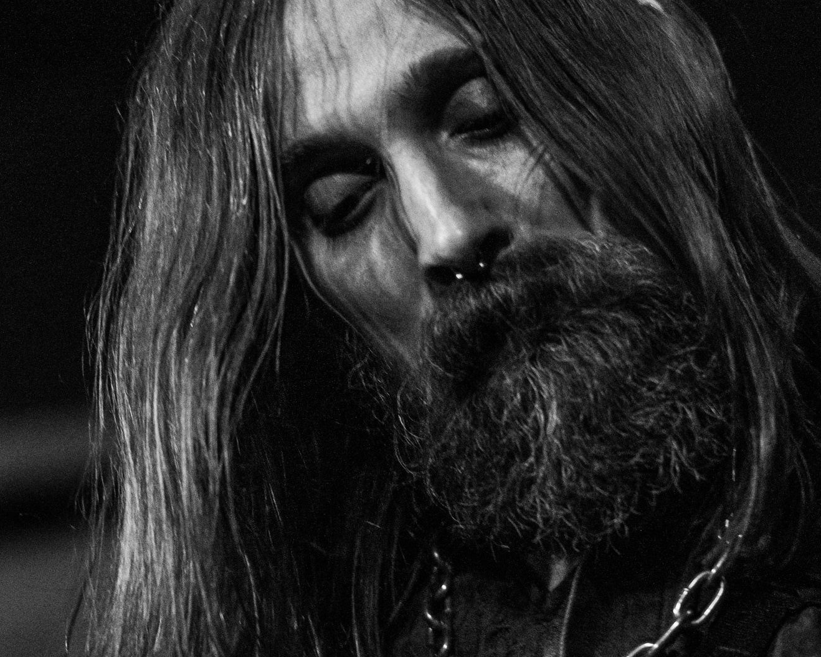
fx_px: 5493
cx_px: 407
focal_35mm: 226
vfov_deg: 6.8
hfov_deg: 8.5
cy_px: 303
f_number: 2.8
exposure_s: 1/160
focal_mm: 124
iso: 6400
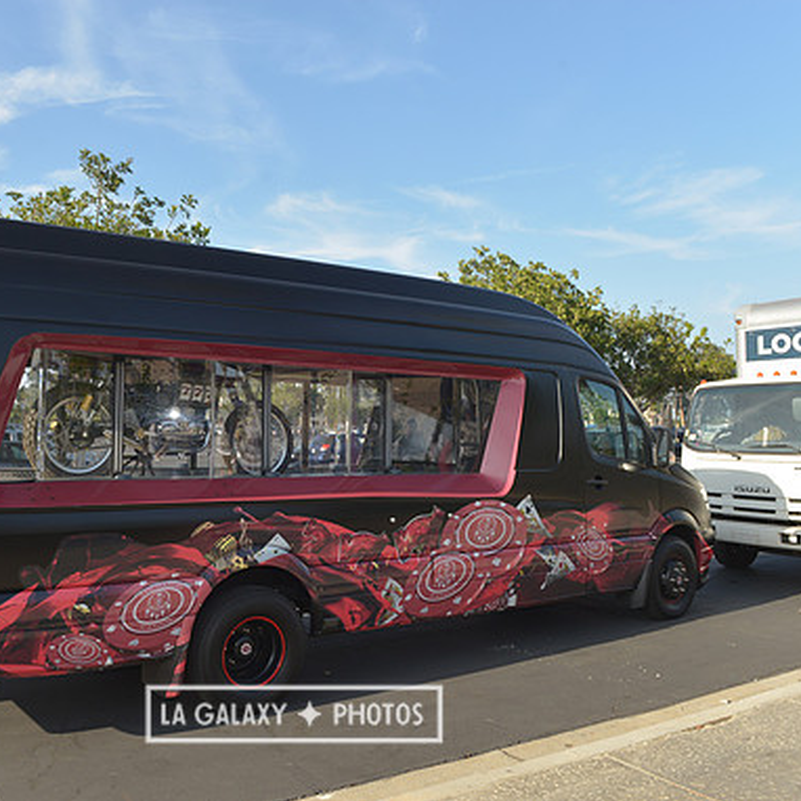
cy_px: 399
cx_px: 294
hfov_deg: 51.9
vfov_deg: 52.5
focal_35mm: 31
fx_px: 812
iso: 200
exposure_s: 1/250
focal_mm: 24
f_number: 8
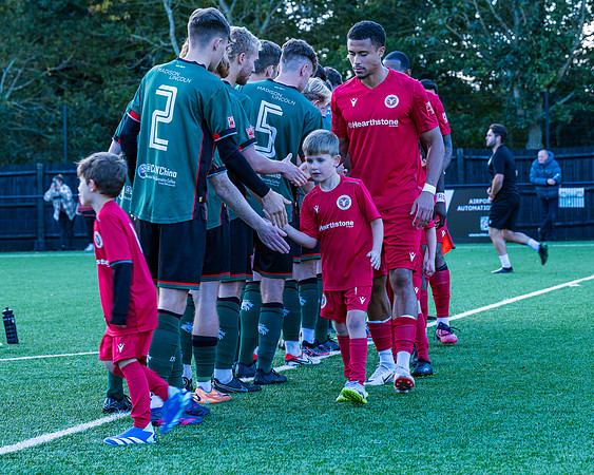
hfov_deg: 14.6
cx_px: 324
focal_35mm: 132
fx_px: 2317
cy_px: 238
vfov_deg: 11.7
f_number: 5
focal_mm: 78
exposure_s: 1/200
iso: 200
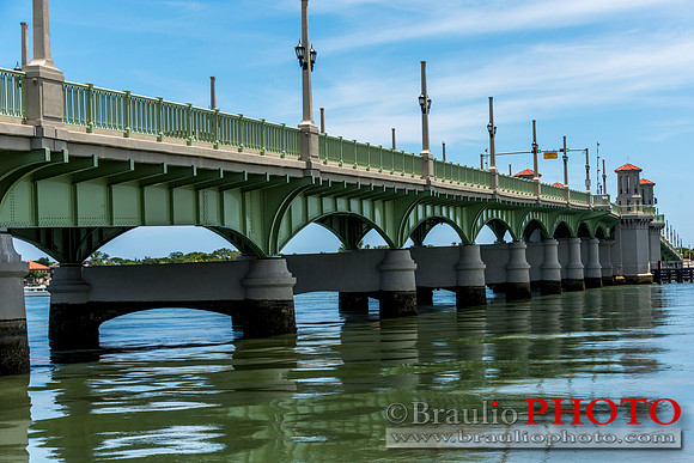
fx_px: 1311
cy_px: 232
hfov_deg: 29.6
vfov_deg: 20.0
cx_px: 347
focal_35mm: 68
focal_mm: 68
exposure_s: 1/1000
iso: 200
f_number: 7.1
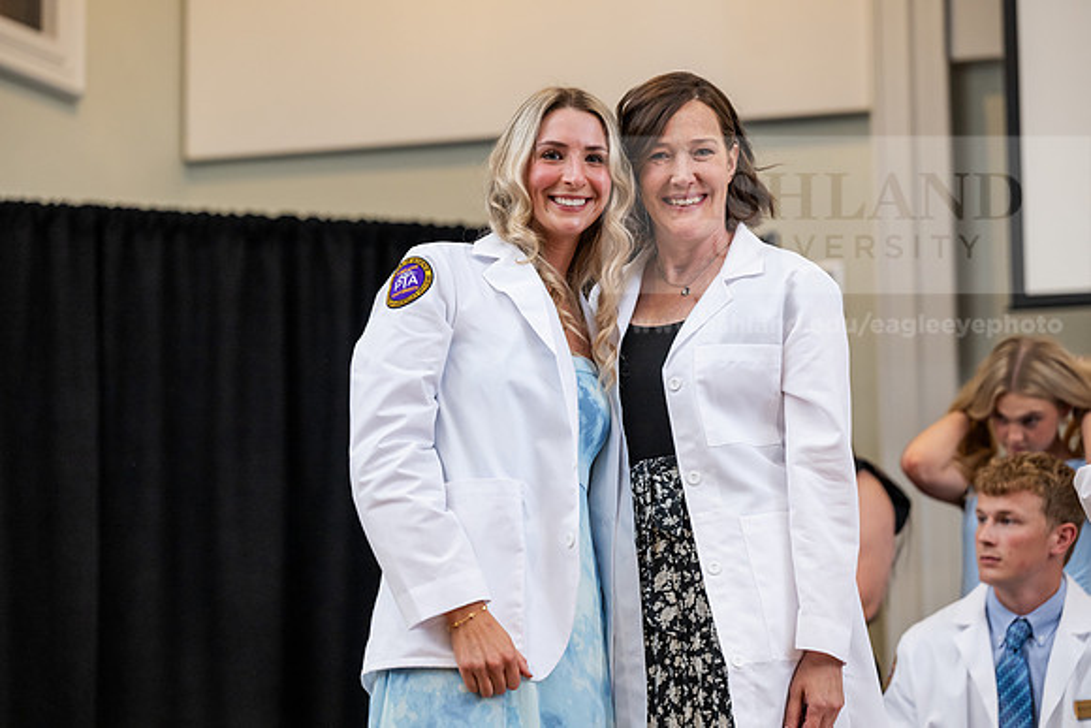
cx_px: 546
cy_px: 364
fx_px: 3637
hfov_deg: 17.1
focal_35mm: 120
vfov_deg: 11.4
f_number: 3.5
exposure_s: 1/200
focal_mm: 120
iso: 1600
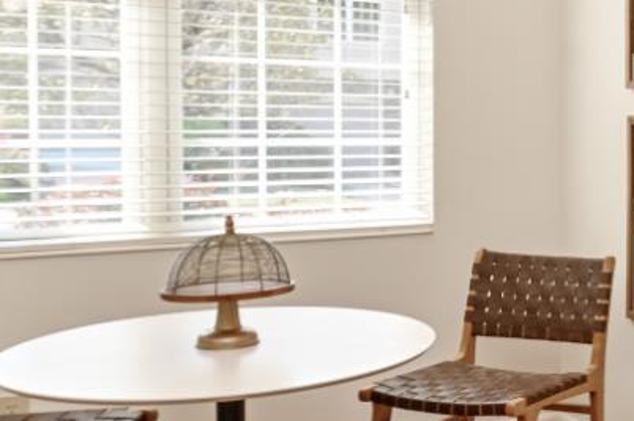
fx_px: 985
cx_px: 880
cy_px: 191
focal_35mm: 56
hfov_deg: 27.8
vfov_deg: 24.1
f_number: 8
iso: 250
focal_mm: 15
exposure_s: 1/60
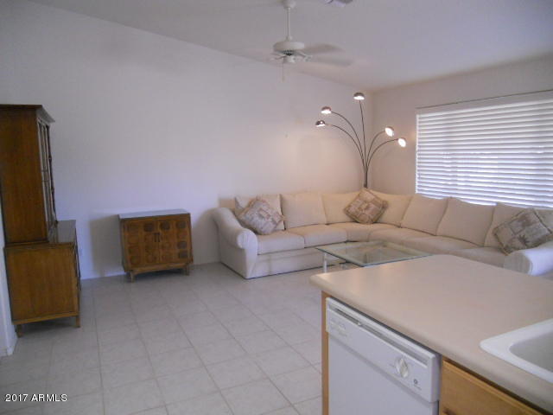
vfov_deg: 51.4
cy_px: 208
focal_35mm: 27
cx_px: 276
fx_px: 431
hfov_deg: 65.3
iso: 400
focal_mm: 4.9
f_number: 3.2
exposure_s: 1/40
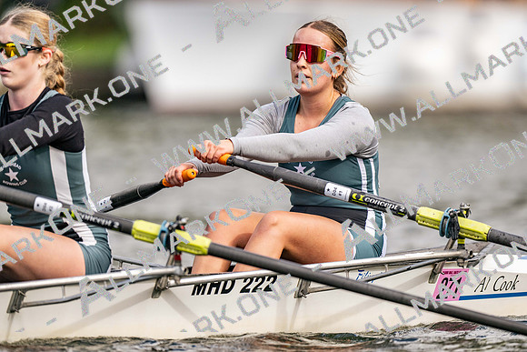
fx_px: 8789
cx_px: 264
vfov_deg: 2.3
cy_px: 176
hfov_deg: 3.4
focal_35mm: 600
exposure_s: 1/2500
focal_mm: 600
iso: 360
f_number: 4
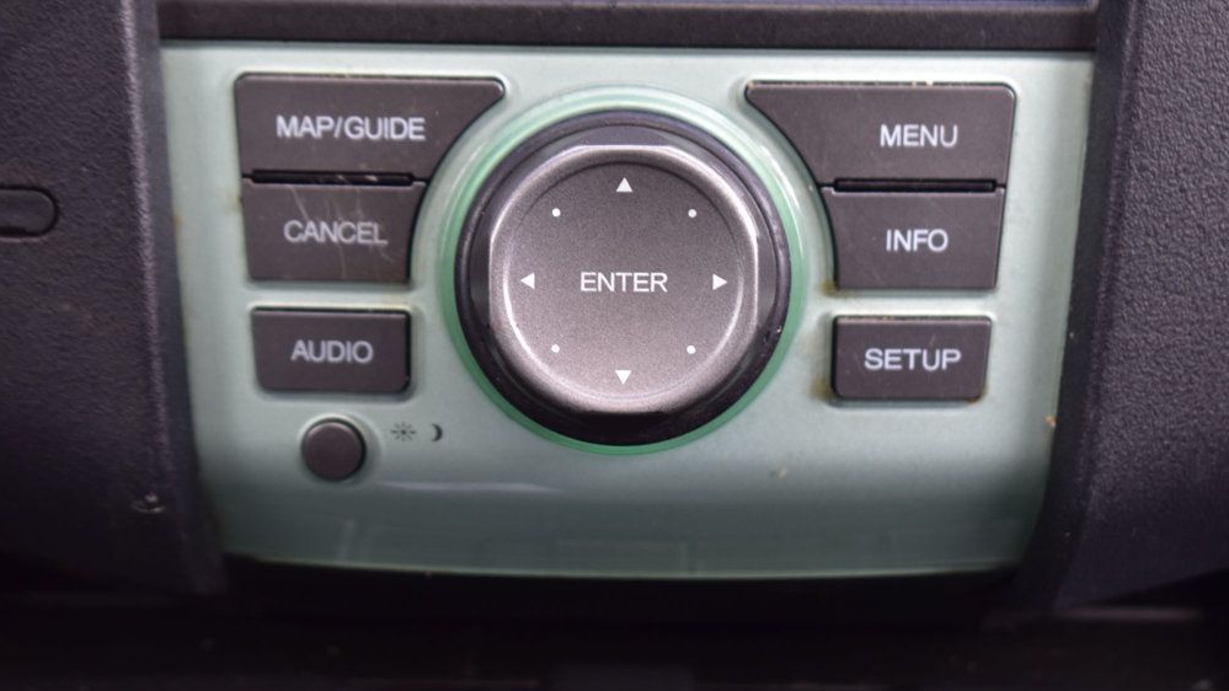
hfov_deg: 24.0
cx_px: 609
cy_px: 341
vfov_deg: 13.7
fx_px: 2885
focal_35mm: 89
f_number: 6.3
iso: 400
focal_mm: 55
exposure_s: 1/20
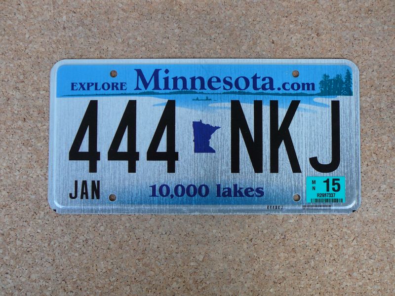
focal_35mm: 41
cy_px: 148
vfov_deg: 35.1
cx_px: 198
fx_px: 468
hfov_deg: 45.8
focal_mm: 6.1
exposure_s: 1/30
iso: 100
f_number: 3.1
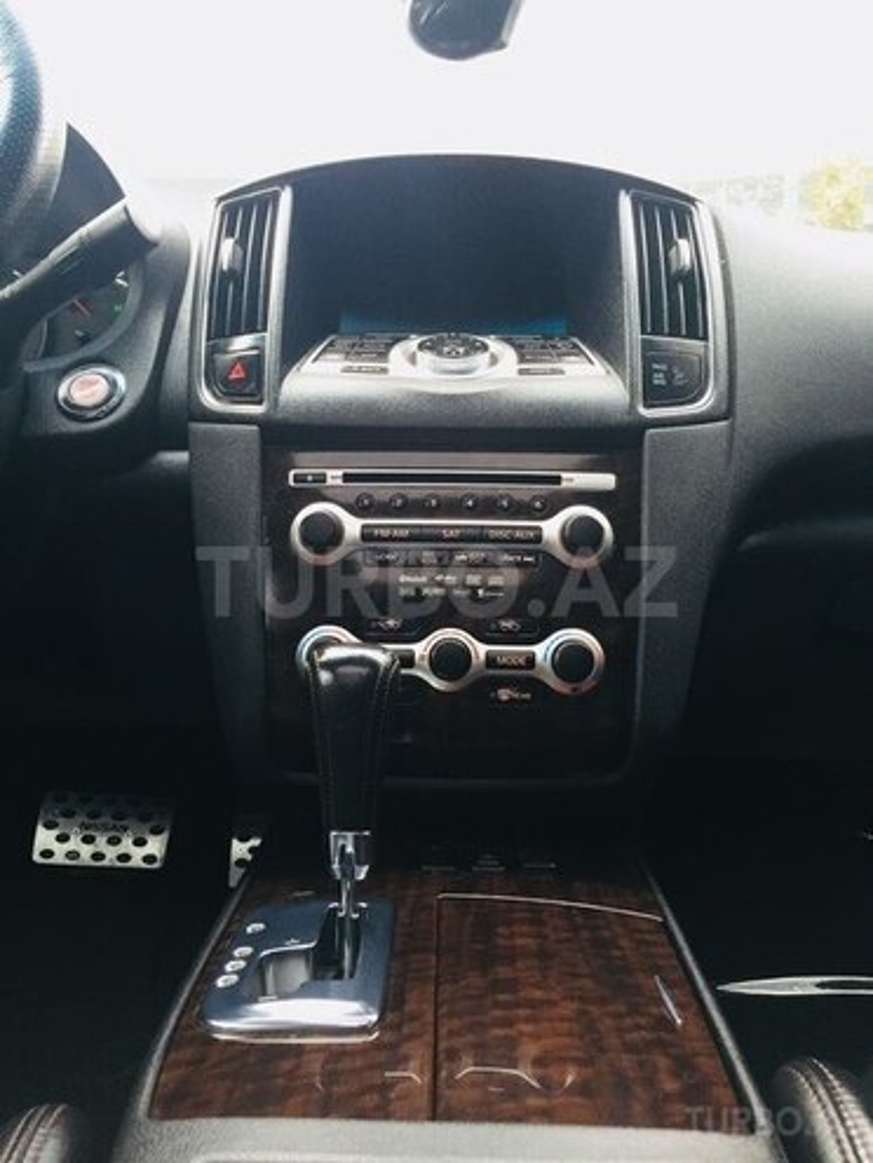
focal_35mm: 29
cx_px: 436
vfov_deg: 61.7
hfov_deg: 48.2
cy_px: 582
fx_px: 975
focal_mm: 4.15
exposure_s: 1/33
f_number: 2.2
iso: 160
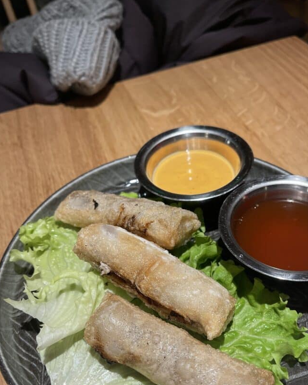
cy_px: 242
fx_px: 353
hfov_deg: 46.9
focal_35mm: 31
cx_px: 181
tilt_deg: -48.7
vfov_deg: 56.5
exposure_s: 1/100
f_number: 1.6
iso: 100
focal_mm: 5.1
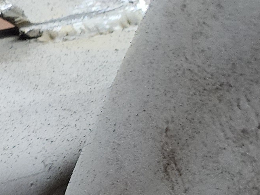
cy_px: 417
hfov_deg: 11.7
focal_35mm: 140
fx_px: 1052
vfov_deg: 9.7
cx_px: -352
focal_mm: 6.4
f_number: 1.8
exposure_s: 1/120
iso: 640
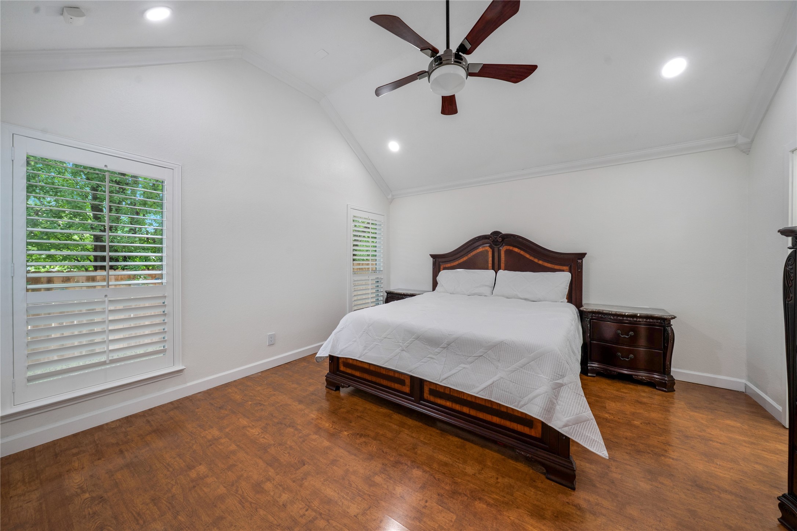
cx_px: 398
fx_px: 266
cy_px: 266
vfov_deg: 90.0
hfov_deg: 112.6
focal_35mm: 12
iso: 500
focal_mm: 12
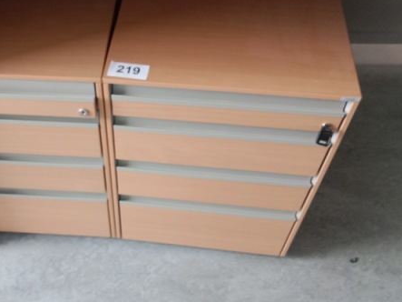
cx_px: 129
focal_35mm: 39
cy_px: 193
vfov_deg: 36.5
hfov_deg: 47.0
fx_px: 453
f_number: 2.2
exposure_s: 1/20
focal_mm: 3.65
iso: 846
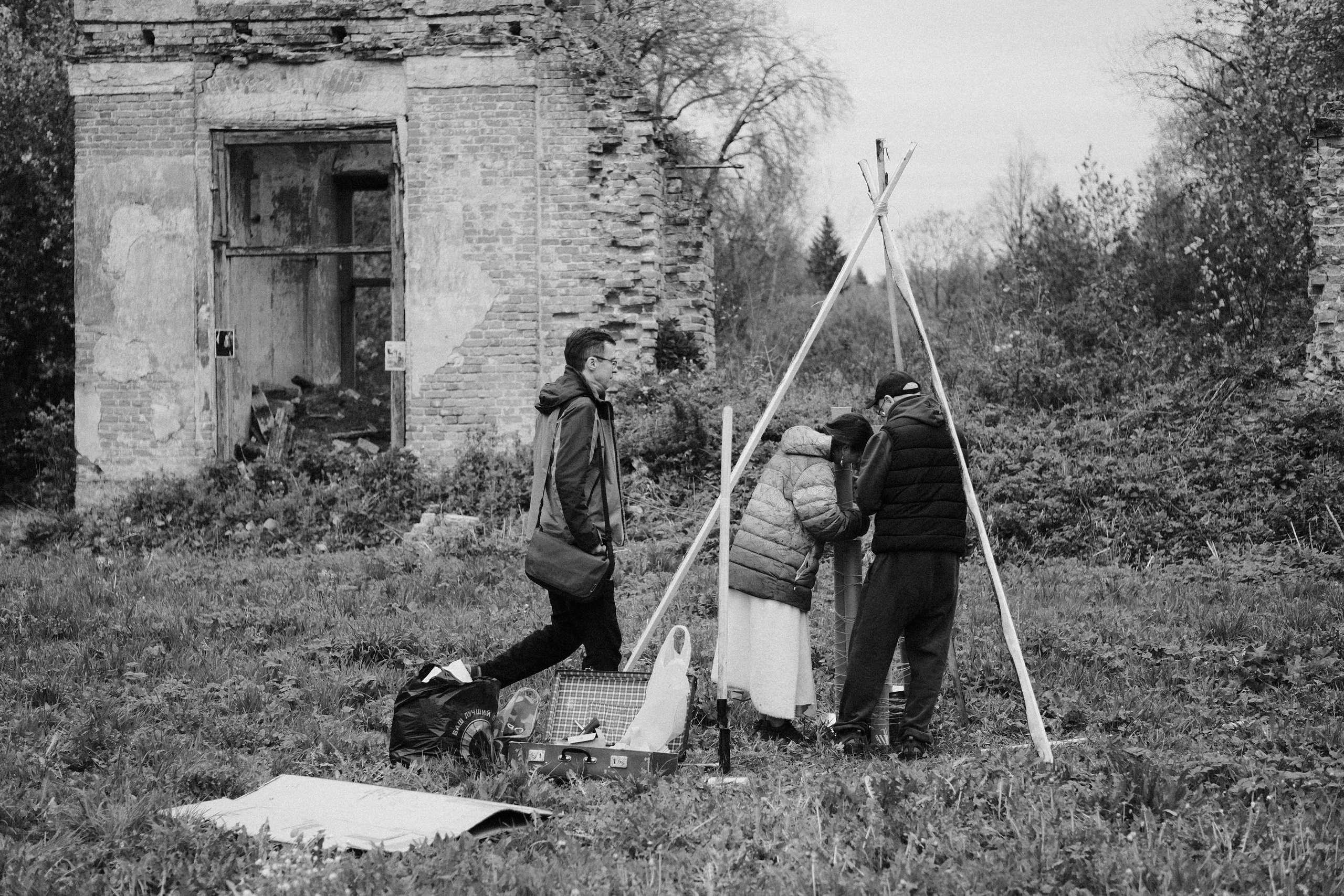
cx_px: 672
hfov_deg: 27.0
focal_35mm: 75
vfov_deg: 18.2
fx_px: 2800
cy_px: 448
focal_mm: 50
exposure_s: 1/600
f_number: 2
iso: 640
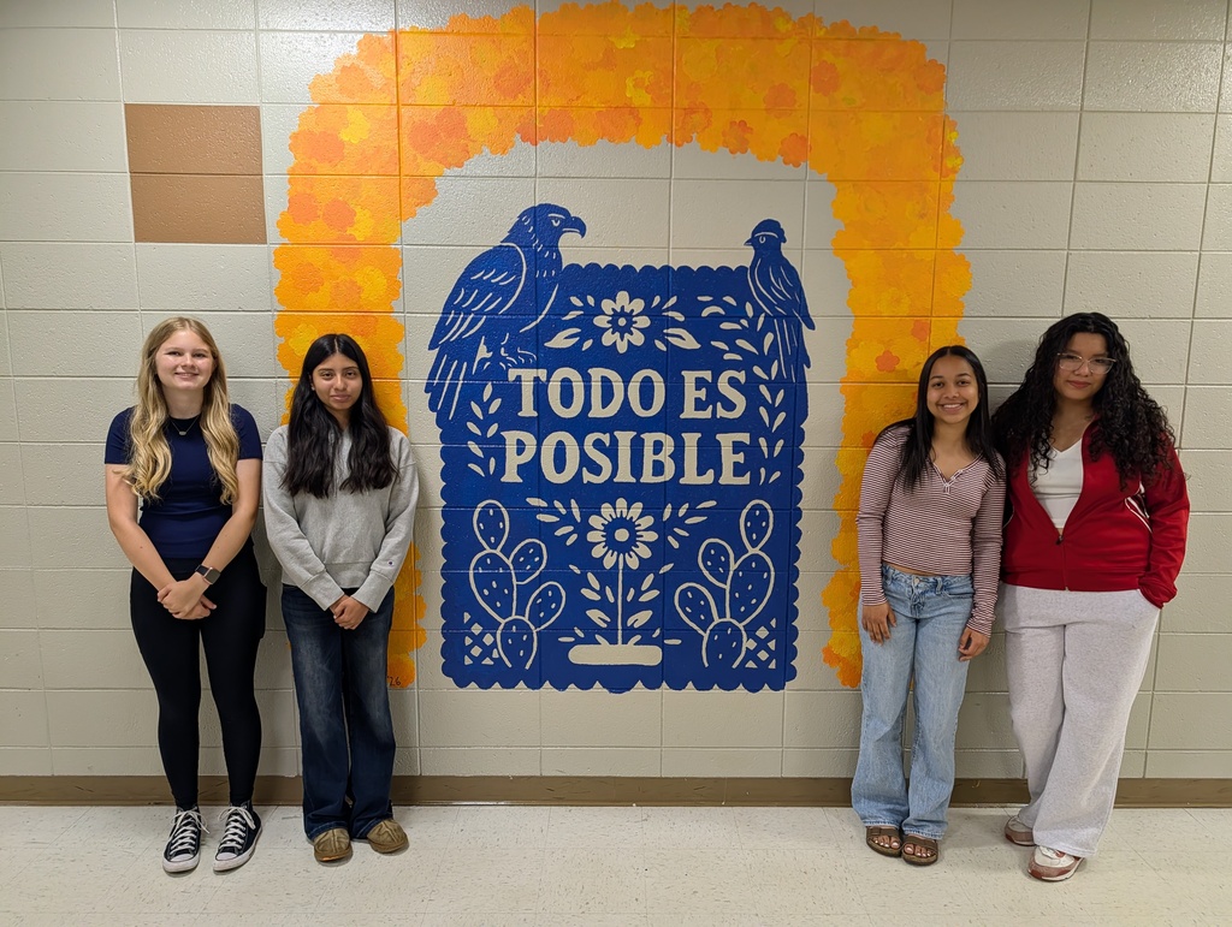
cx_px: 616
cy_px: 464
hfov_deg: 71.5
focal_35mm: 24
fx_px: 855
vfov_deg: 56.9
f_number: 1.68
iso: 374
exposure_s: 1/120
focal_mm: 6.9
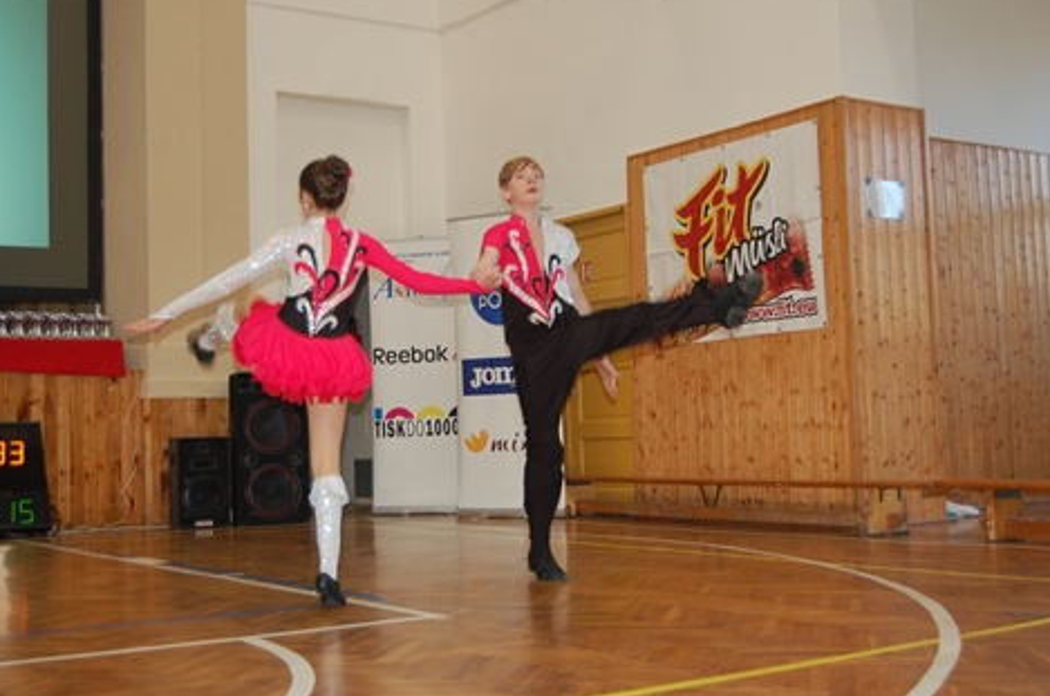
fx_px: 1398
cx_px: 517
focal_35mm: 48
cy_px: 338
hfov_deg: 41.2
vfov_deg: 28.0
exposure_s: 1/60
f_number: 4.2
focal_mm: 30
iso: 400
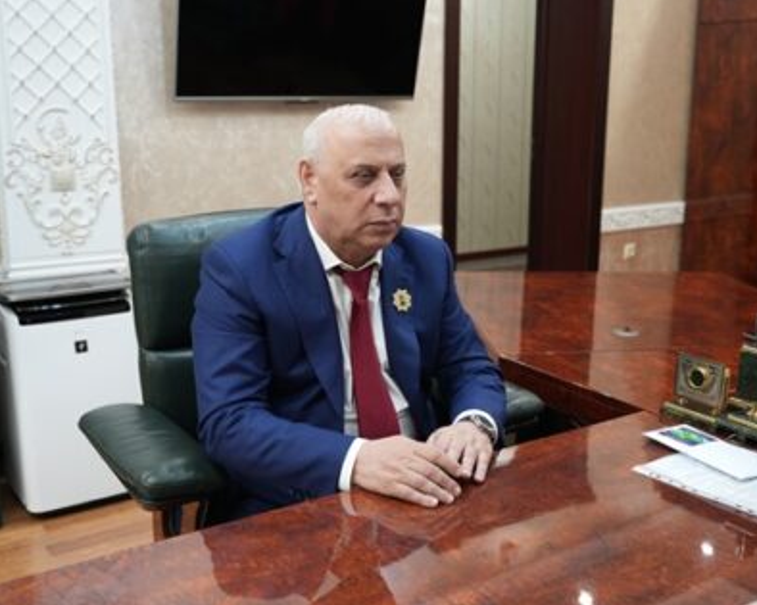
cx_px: 396
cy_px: 302
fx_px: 896
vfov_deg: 37.3
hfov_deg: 45.8
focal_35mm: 40
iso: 2000
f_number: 4
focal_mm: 35
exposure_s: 1/100
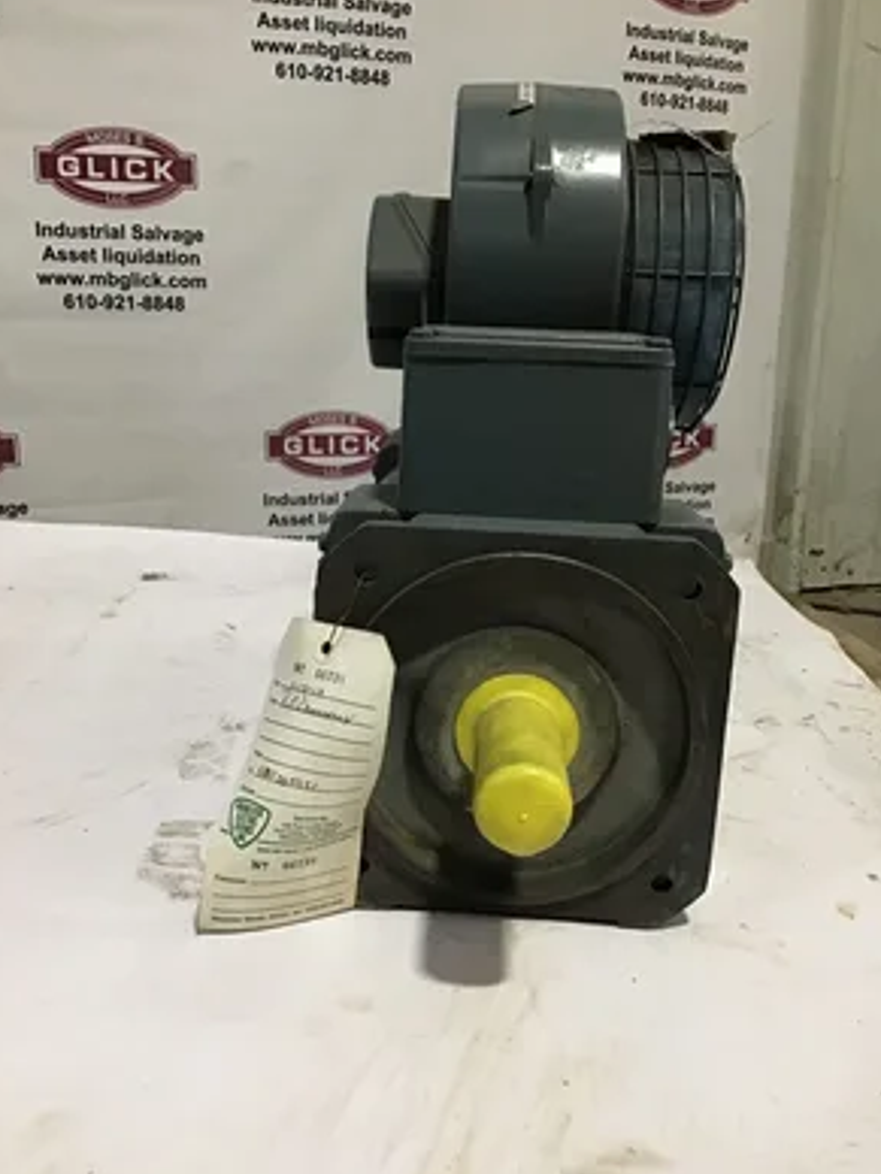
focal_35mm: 32
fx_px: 1086
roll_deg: -1.3
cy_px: 593
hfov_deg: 44.2
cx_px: 433
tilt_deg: -13.3
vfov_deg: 56.8
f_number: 2.4
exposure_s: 1/30
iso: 125
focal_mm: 3.3
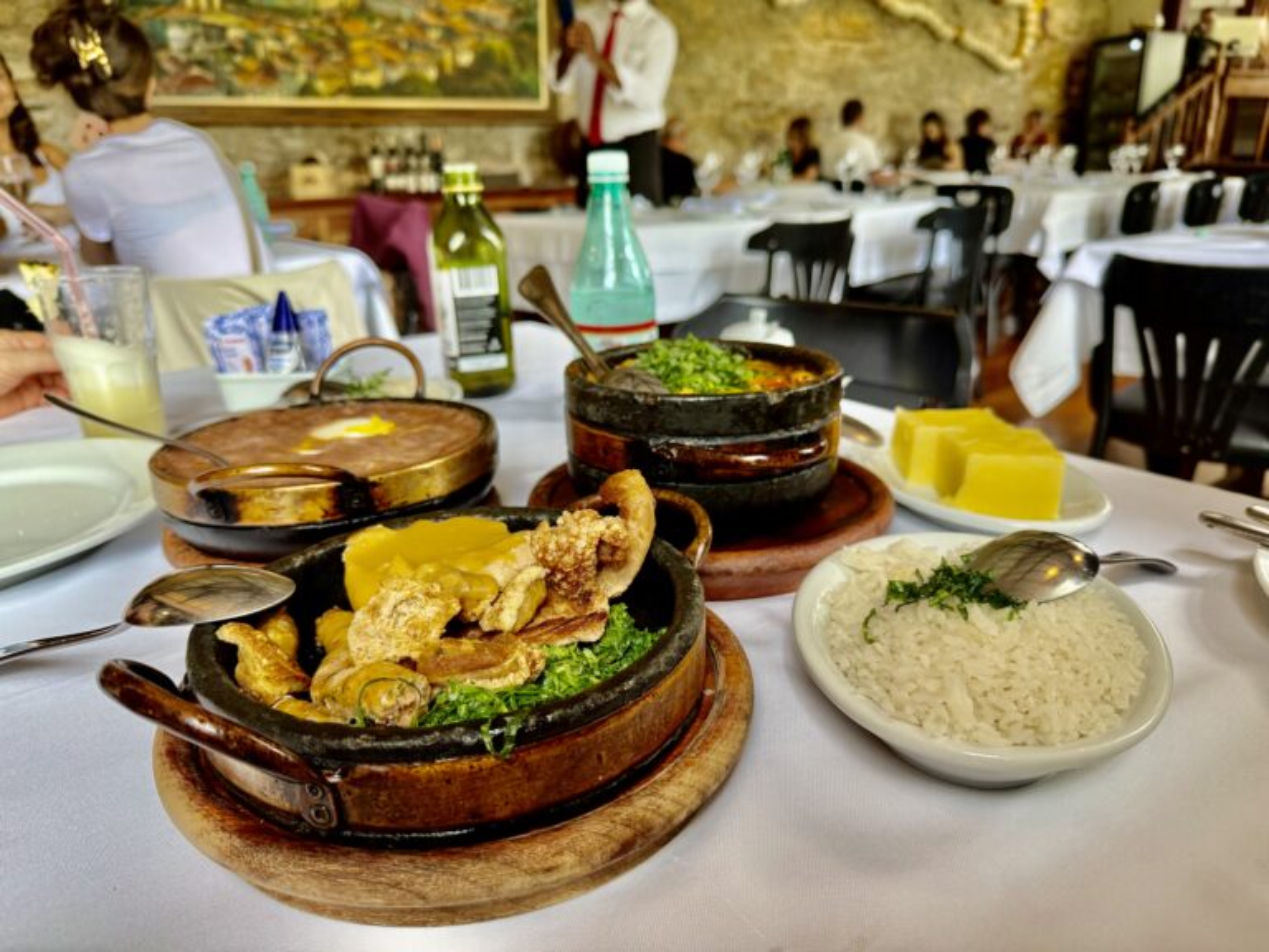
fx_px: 880
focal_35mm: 24
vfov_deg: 56.8
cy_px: 476
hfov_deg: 71.6
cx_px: 634
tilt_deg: -18.7
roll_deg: +1.2
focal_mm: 6.76
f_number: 1.78
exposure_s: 1/120
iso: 160
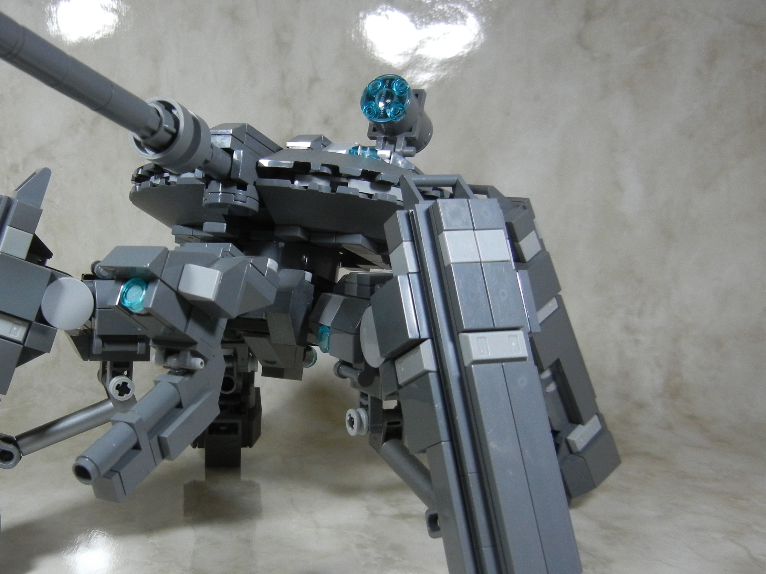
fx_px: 974
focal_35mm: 44
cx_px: 215
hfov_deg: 42.0
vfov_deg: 32.8
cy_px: 351
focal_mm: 5.4
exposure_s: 1/107
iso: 400
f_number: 3.5
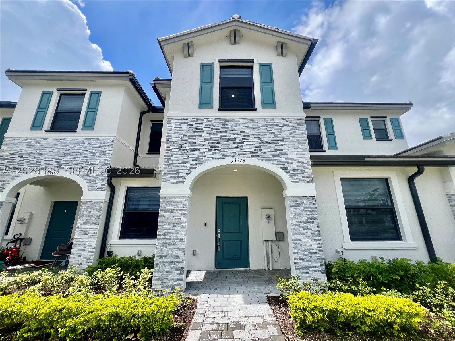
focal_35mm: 13
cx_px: 228
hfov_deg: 106.2
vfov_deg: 89.9
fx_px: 171
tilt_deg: +13.9
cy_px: 170
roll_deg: -0.3
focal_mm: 1.57
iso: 32
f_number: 1.8
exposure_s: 1/1754
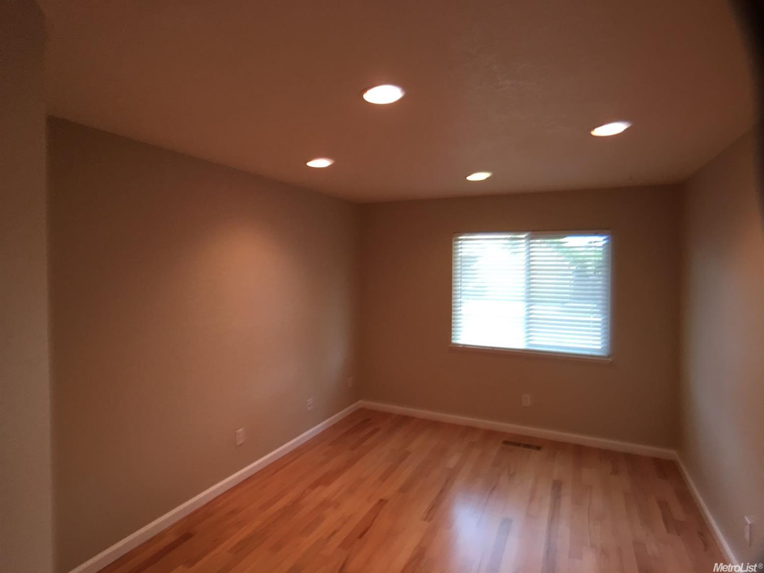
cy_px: 286
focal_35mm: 29
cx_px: 382
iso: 32
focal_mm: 4.15
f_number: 2.2
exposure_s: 1/30
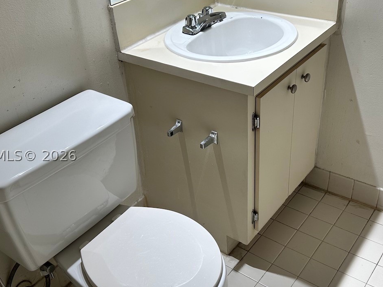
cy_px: 155
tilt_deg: -34.3
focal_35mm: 41
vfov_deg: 35.1
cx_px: 202
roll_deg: +3.3
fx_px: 453
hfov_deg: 45.8
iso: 80
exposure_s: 1/120
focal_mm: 6.86
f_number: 1.78
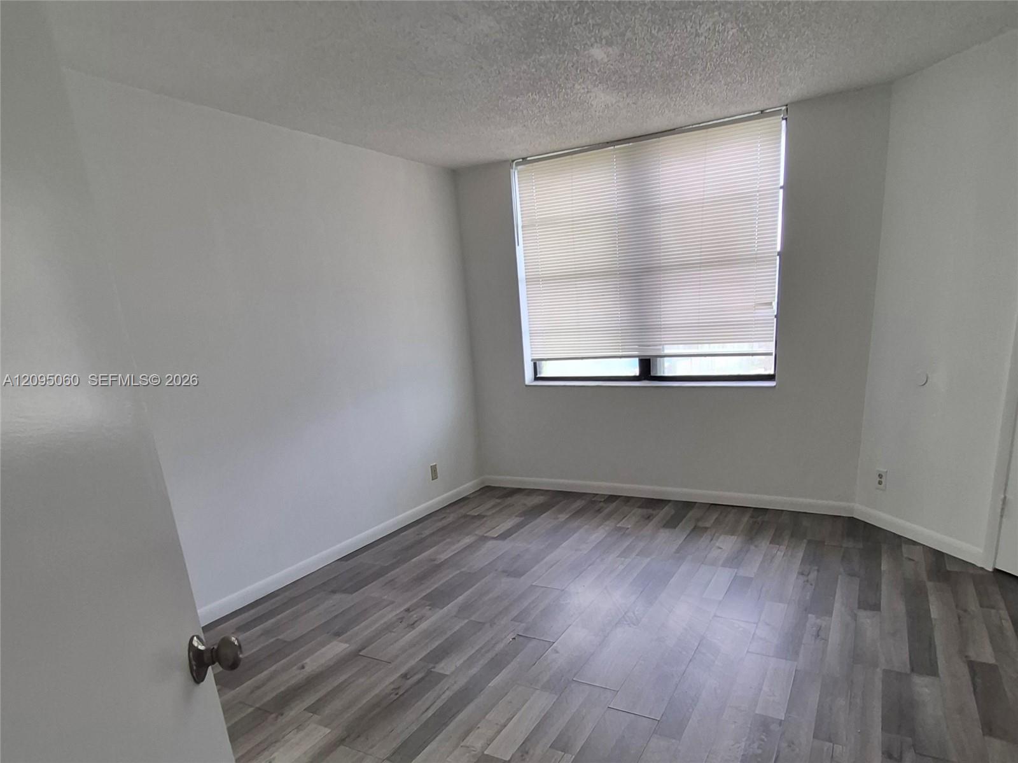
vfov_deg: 89.9
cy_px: 382
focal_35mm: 13
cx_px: 509
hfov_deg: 106.2
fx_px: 382
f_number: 2.2
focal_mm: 1.74
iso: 125
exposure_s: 1/60.2
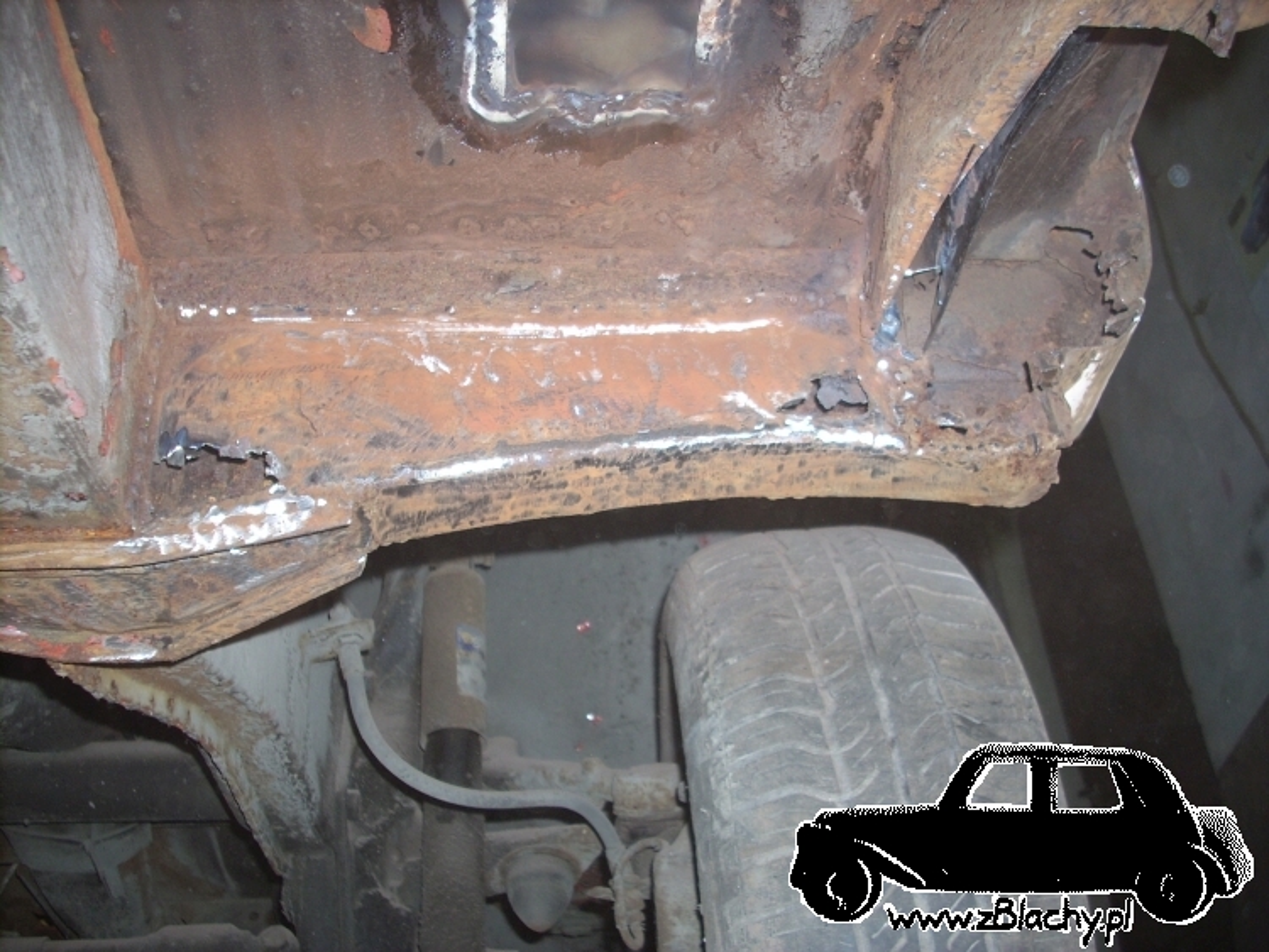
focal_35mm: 37
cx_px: 634
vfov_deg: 38.7
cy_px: 476
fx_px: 1357
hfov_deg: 50.1
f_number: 2.8
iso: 64
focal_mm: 6.2
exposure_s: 1/60
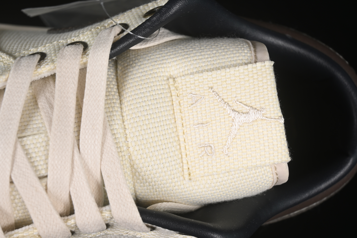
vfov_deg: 18.2
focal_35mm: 75
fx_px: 744
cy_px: 119
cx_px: 178
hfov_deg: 27.0
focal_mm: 50
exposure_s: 1/80
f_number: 7.1
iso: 160
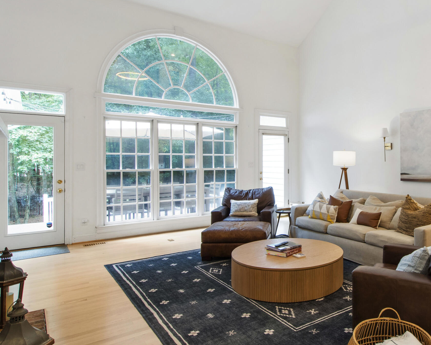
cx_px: 318
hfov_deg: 64.4
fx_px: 319
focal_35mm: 25
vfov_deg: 56.8
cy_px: 169
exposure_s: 1
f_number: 8
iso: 100
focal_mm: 10
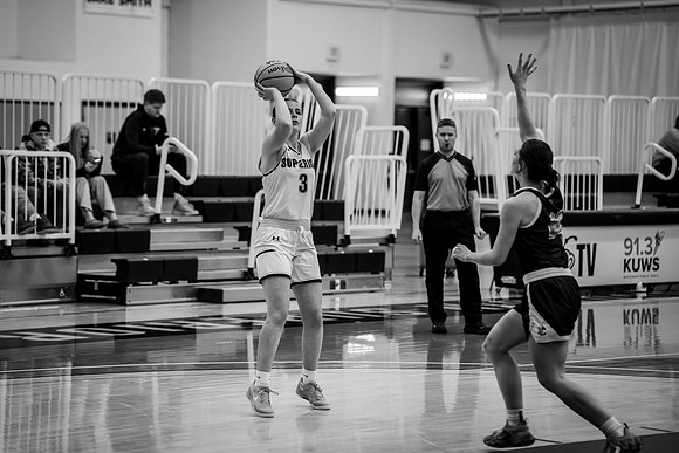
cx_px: 303
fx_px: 2235
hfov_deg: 17.3
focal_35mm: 118
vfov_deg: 11.6
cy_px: 215
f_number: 3.2
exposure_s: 1/640
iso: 1600
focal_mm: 107
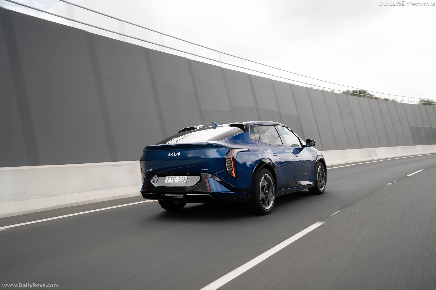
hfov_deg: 57.2
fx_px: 400
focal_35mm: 33
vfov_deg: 40.0
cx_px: 218
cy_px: 145
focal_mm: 33
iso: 125
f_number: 7.1
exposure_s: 1/60
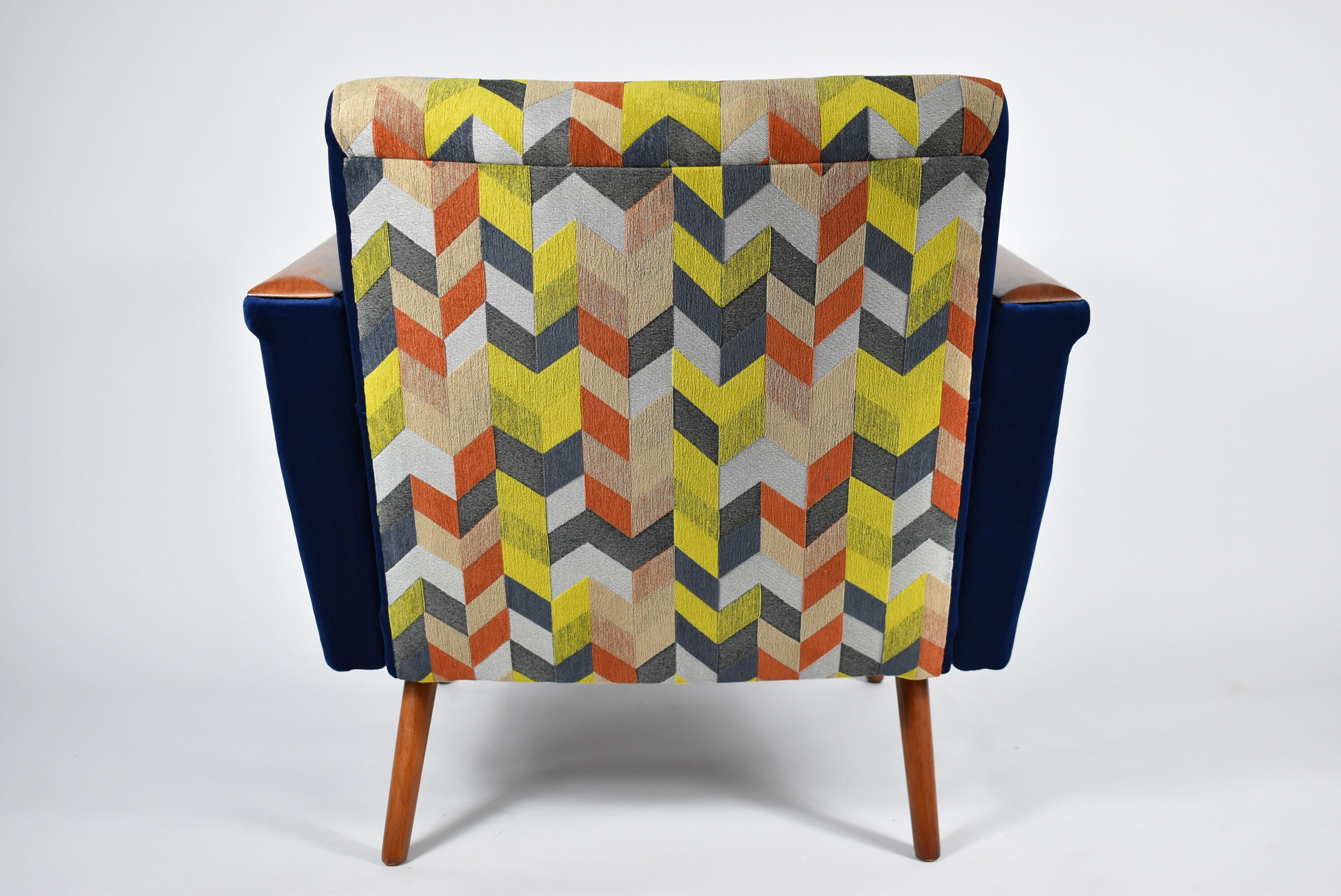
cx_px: 670
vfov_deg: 26.5
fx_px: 1901
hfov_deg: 38.9
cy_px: 448
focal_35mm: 51
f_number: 4.5
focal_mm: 34
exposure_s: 1/125
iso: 1100
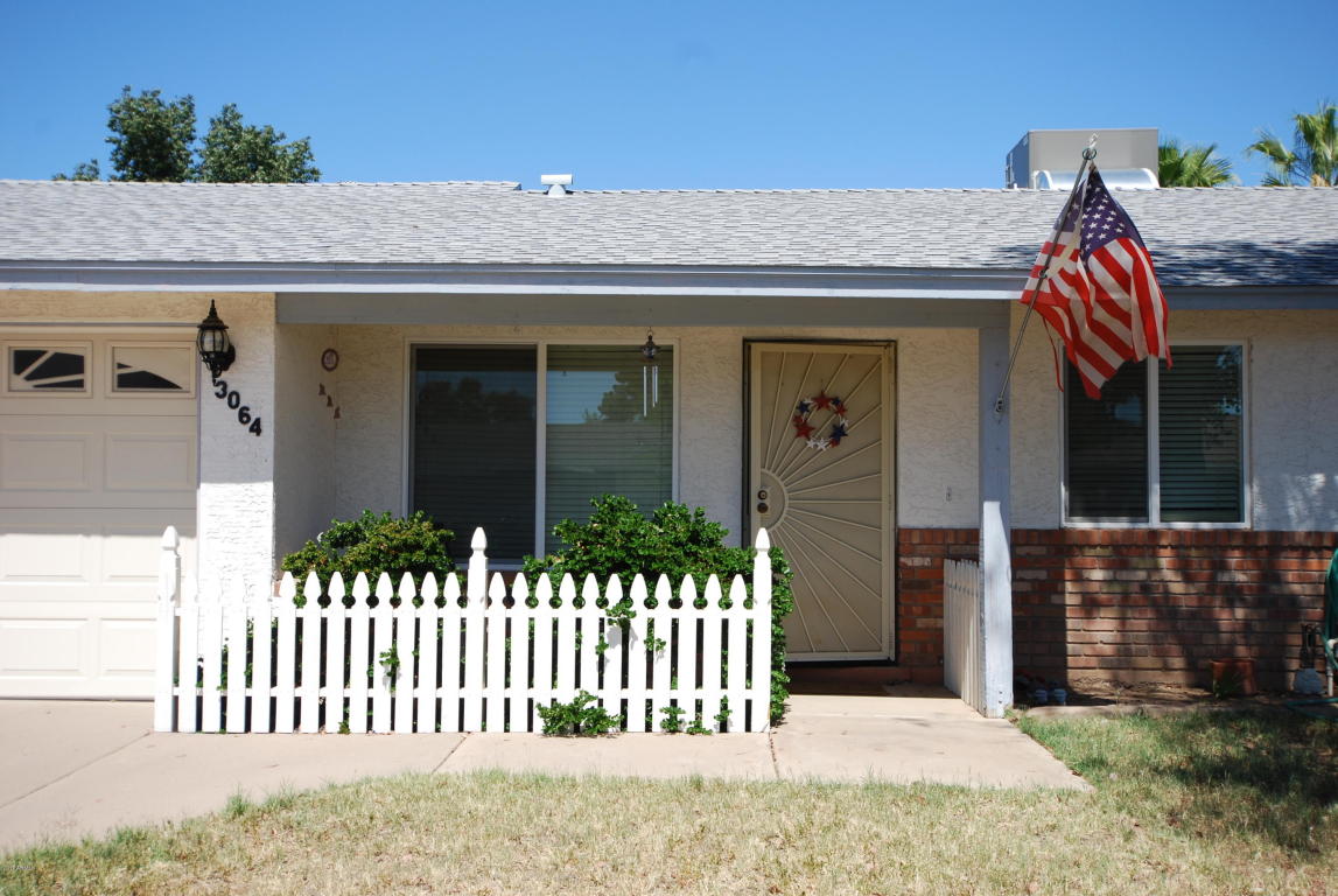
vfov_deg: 37.0
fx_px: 1340
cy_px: 448
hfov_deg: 53.1
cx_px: 669
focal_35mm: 36
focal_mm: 24
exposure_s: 1/200
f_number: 7.1
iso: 100
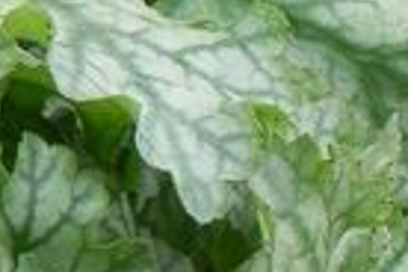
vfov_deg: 1.1
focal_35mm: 1281
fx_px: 14517
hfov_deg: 1.6
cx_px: -423
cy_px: -189
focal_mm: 37.7
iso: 160
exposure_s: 1/160
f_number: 5
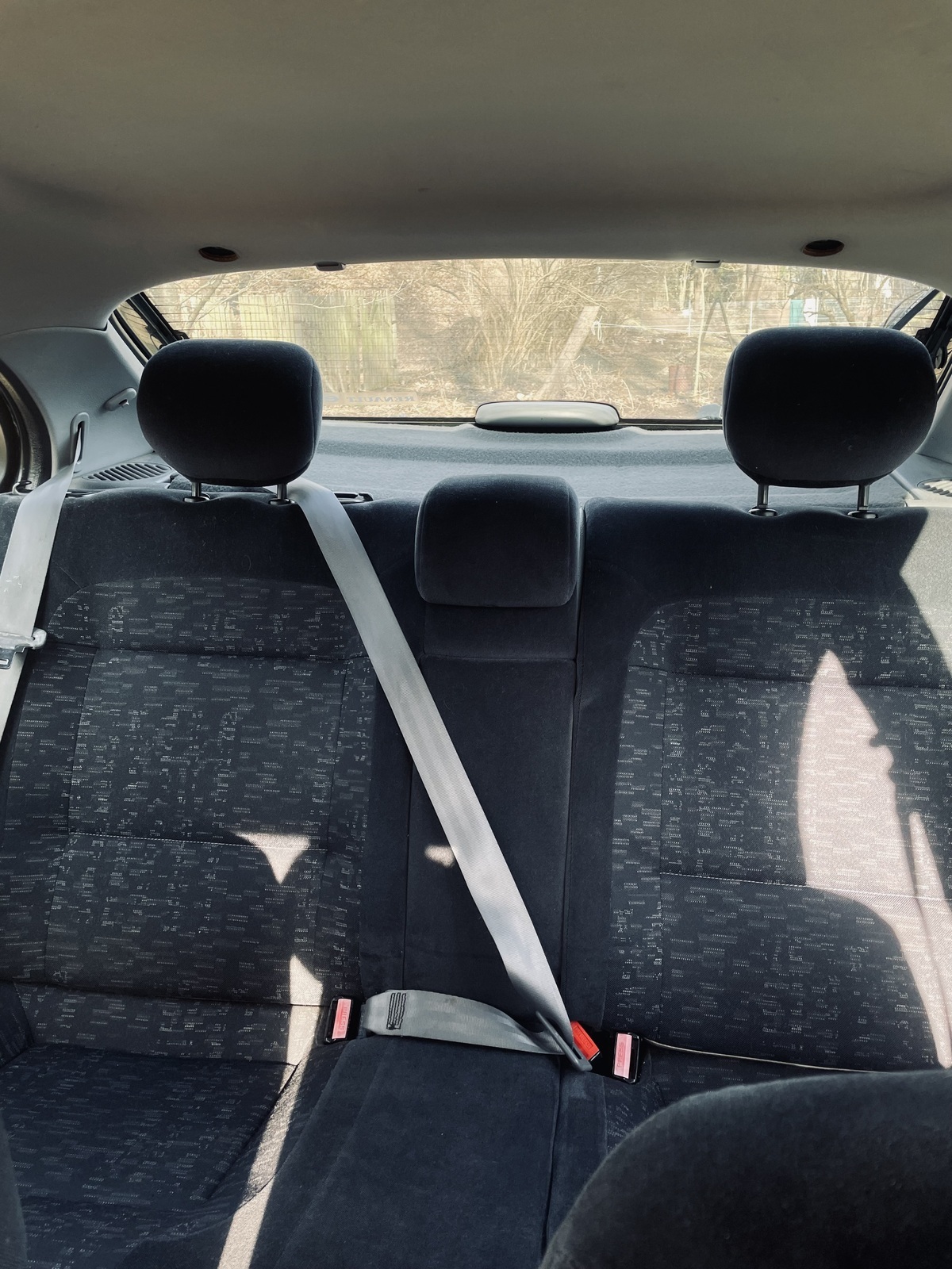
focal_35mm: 26
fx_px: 953
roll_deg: +3.4
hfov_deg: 53.1
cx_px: 476
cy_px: 634
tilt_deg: -15.2
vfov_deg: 67.3
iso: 64
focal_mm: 4.2
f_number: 1.6
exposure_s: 1/121
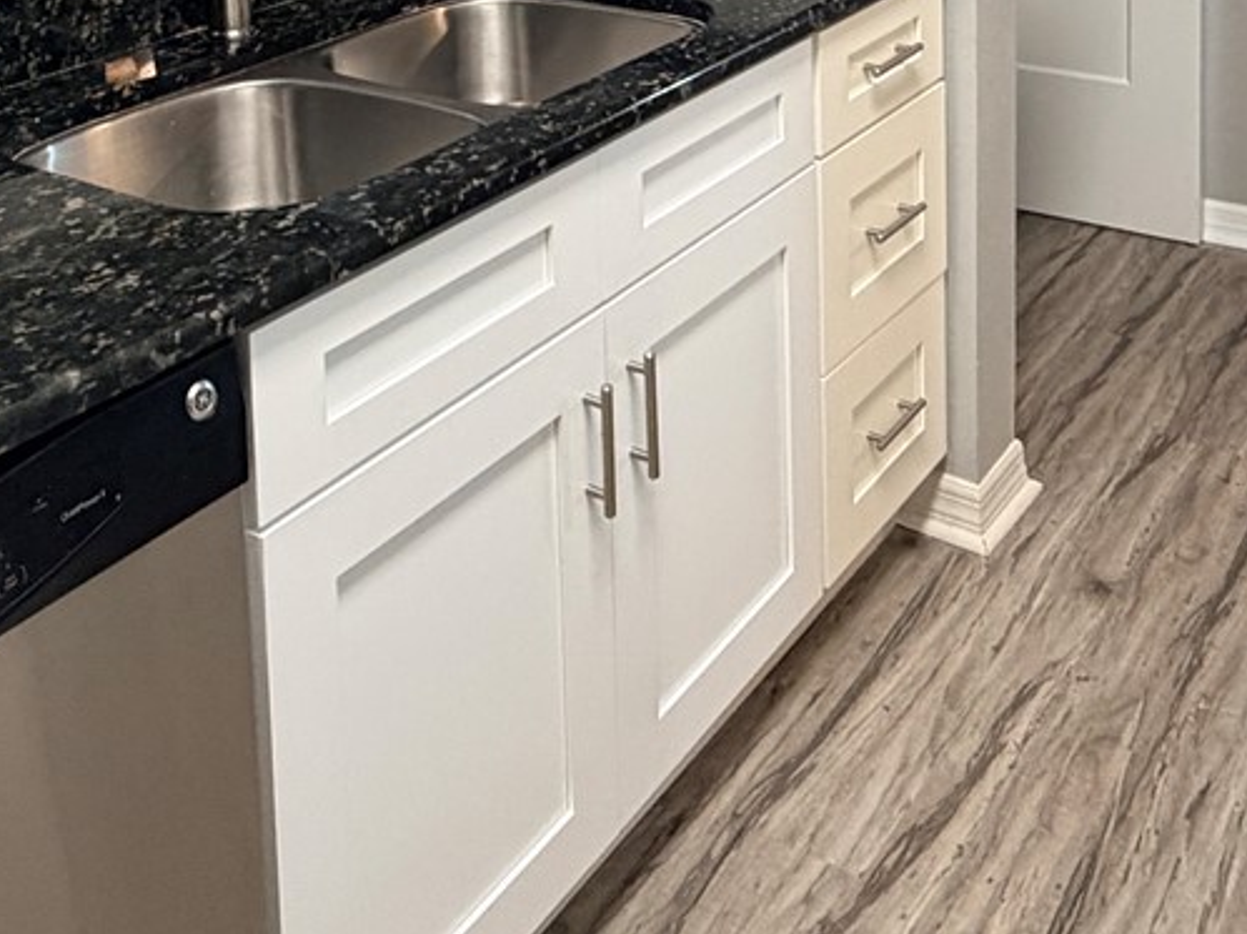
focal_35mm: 45
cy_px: -285
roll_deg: +1.9
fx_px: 1620
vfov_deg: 27.0
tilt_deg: -4.3
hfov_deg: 42.0
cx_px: 729
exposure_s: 1/60
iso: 250
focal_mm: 2.22
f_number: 2.2
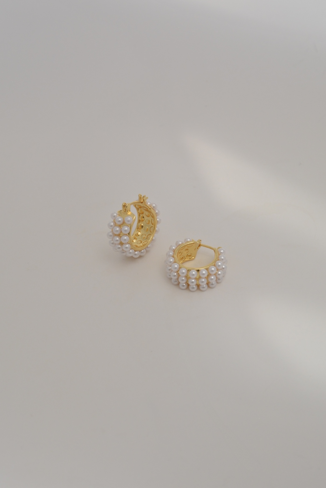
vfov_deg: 21.9
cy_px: 244
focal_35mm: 93
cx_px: 163
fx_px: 1263
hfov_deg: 14.7
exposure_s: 1/2000
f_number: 11
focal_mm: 62
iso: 500
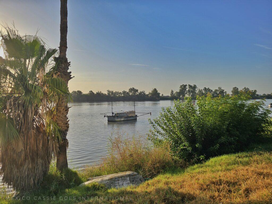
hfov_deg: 73.9
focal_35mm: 23
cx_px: 136
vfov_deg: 58.9
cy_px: 102
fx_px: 181
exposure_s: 1/1013
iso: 10
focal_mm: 6.3
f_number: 1.7
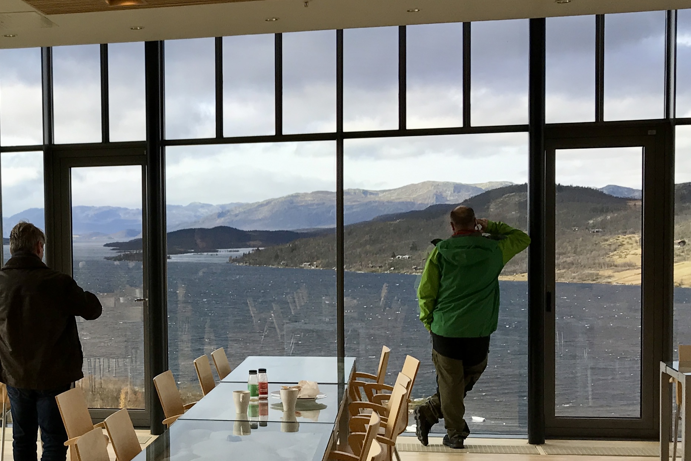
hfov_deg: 30.7
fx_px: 1209
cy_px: 318
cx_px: 89
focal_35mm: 63
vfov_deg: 21.5
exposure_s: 1/532
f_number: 1.8
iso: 20
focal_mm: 3.99
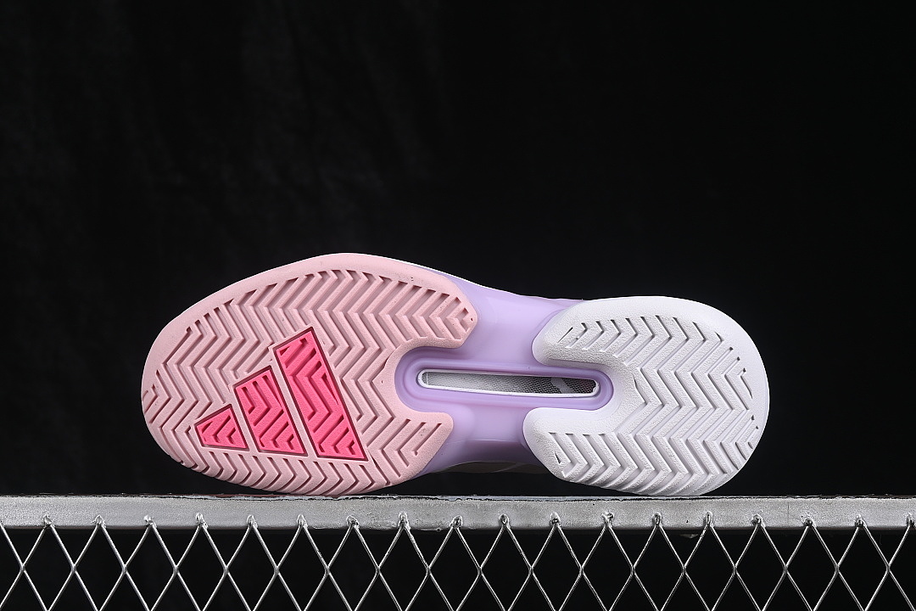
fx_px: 1908
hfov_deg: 27.0
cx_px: 458
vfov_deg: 18.2
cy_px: 306
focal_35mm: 75
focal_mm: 50
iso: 160
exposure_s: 1/80
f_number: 8
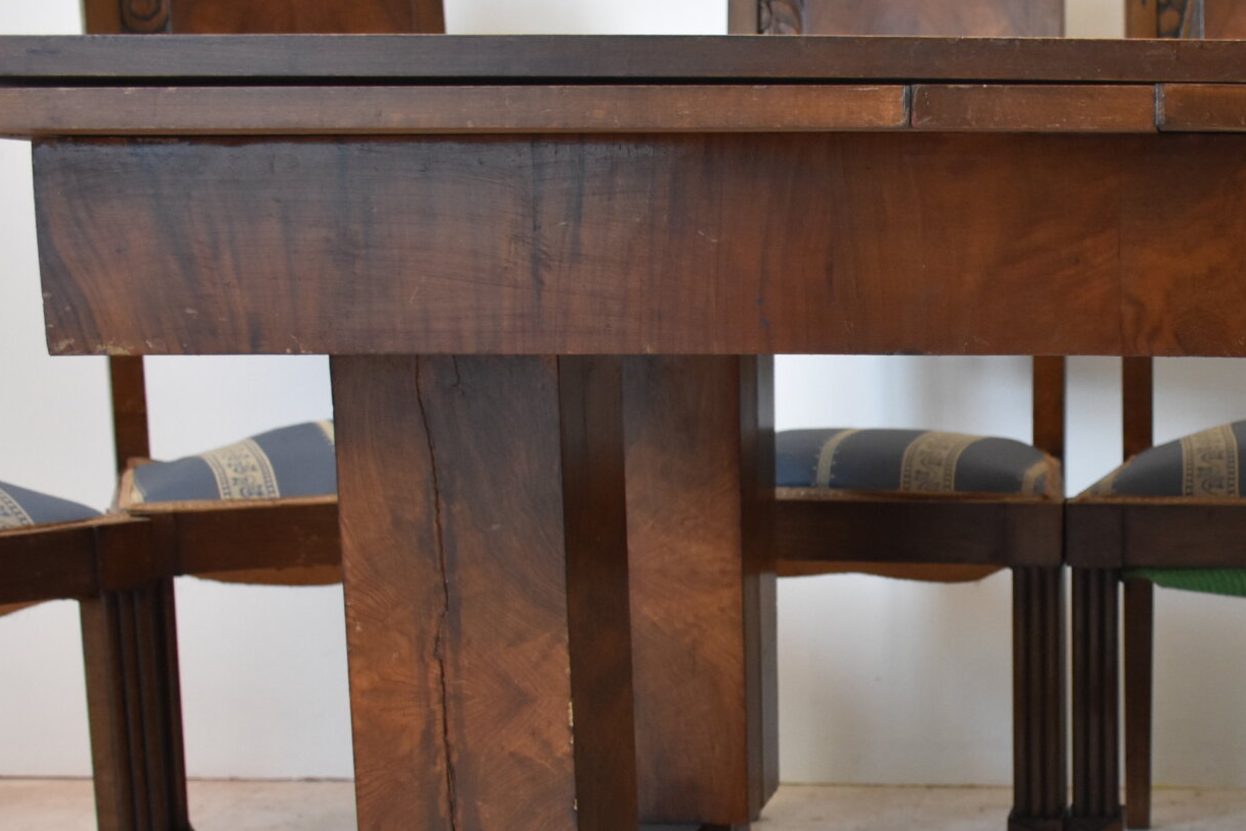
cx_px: 1150
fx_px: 2388
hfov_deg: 28.0
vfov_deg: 19.6
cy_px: 586
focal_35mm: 69
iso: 1250
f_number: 4
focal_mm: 22
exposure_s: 1/60
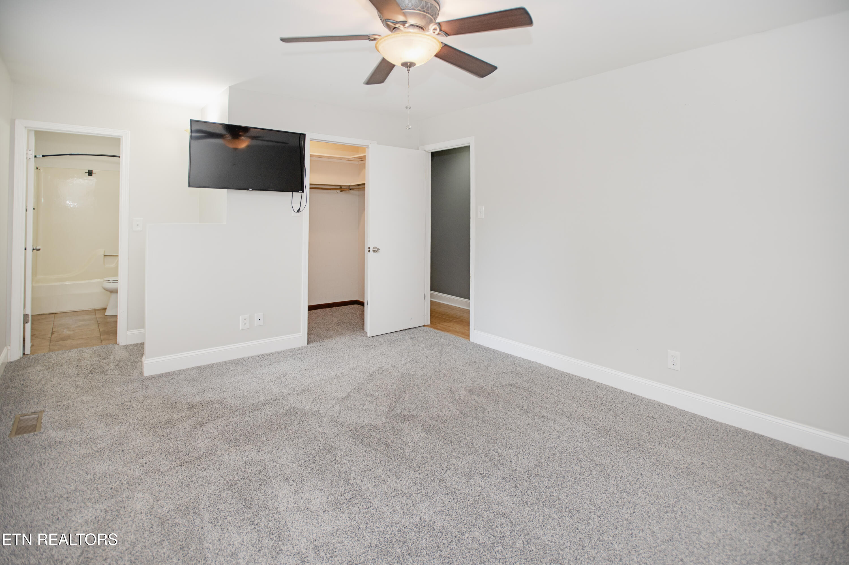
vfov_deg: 70.4
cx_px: 424
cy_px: 282
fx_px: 401
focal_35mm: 17
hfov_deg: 93.3
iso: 640
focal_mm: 17
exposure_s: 1/200
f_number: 3.5
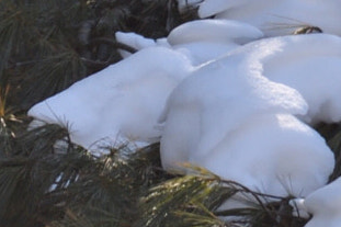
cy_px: 13
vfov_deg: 0.9
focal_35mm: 1542
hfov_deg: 1.3
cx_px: 630
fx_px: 14598
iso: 200
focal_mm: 200
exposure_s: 1/160
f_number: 9
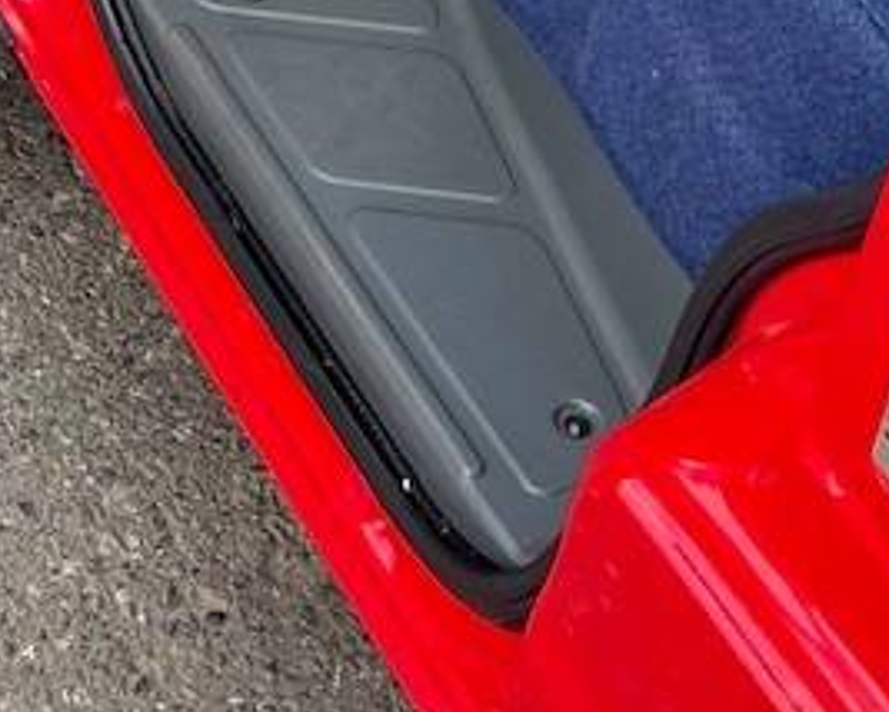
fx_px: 3081
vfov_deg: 12.0
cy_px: -612
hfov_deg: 16.0
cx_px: -93
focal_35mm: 117
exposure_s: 1/152
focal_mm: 5.1
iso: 32
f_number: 1.6
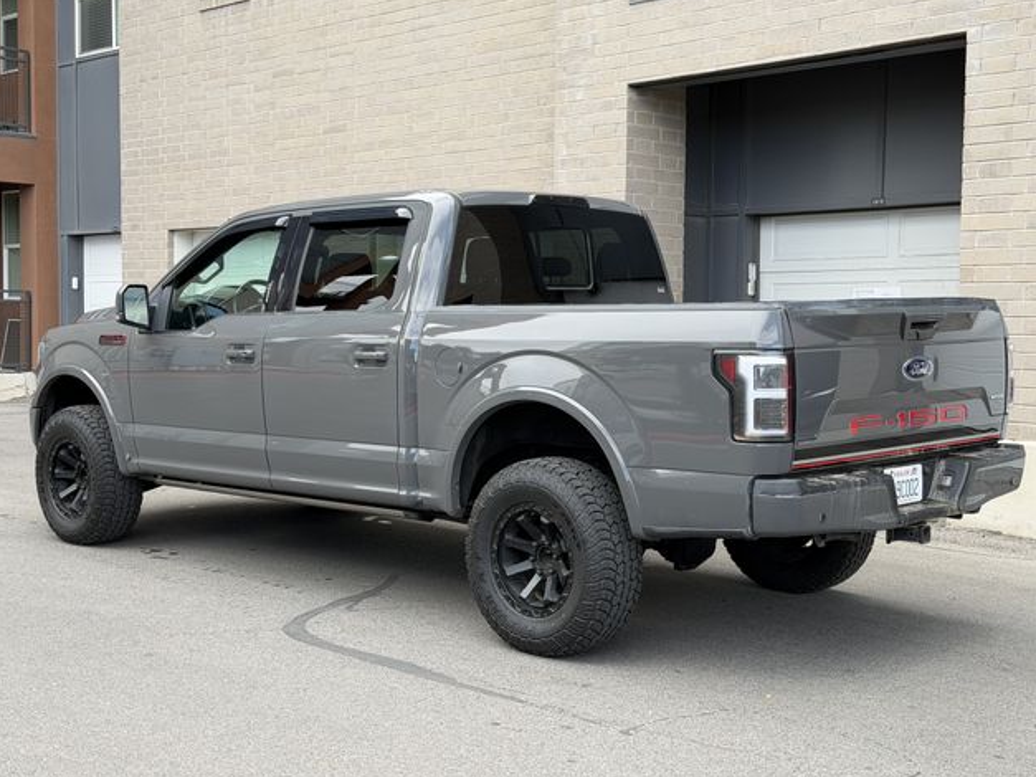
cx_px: 524
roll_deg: -0.5
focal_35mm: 49
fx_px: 1466
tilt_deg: -2.2
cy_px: 388
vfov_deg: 29.7
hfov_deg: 38.9
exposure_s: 1/583
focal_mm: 6.76
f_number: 1.78
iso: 64
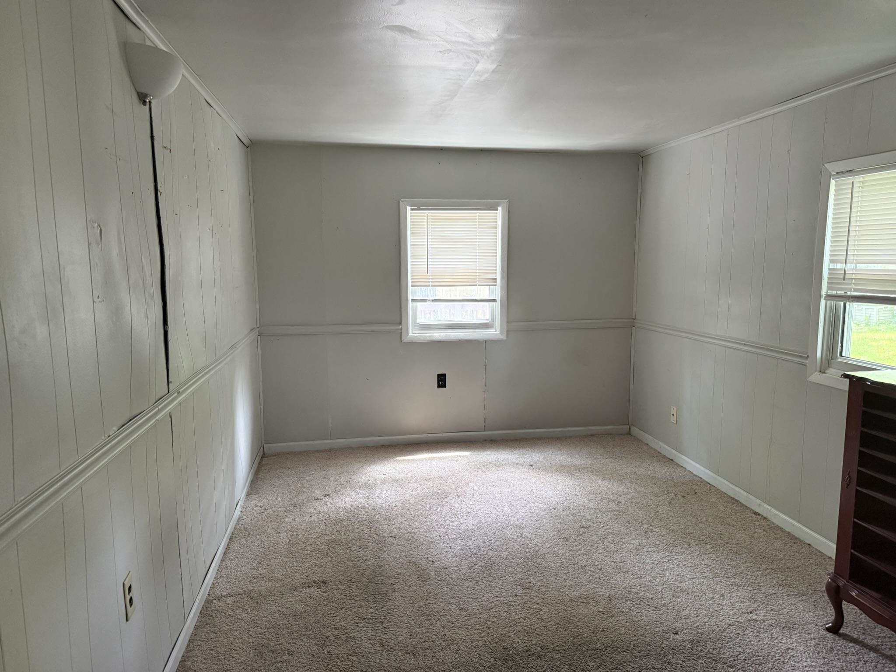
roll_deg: +0.1
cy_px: 336
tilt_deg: -6.2
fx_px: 621
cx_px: 448
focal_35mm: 24
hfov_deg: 71.6
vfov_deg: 56.8
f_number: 1.78
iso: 500
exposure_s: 1/60
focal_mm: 6.76
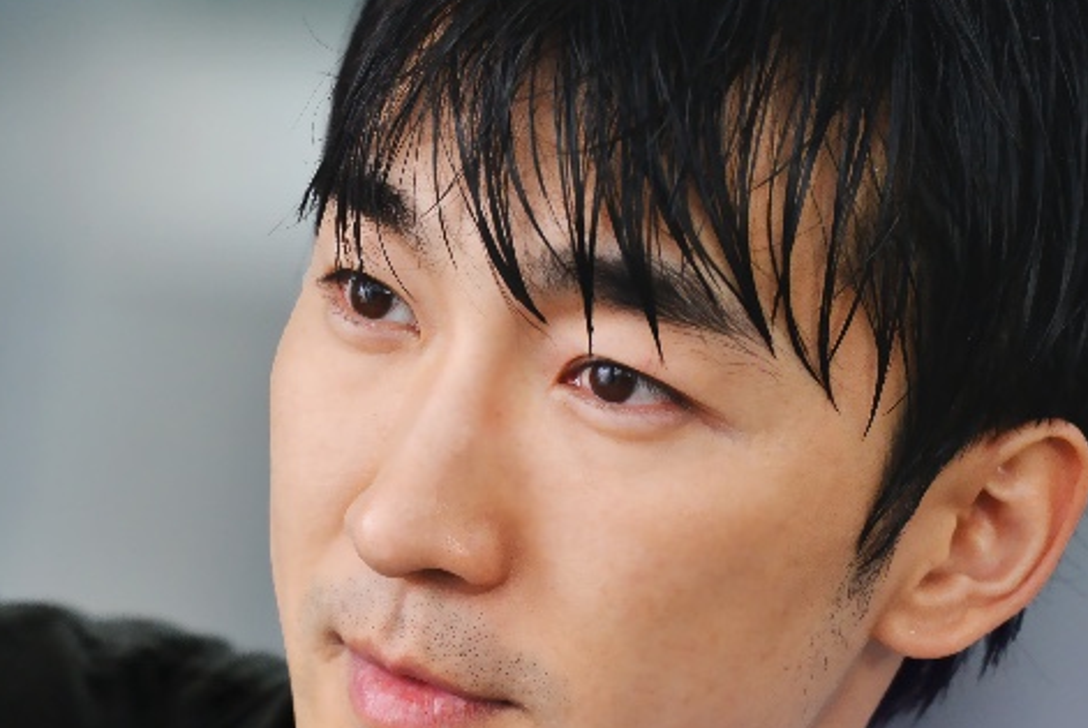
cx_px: 155
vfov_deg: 2.5
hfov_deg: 3.8
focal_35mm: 543
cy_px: 619
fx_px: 16425
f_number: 2.8
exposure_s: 1/2000
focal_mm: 200
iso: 500
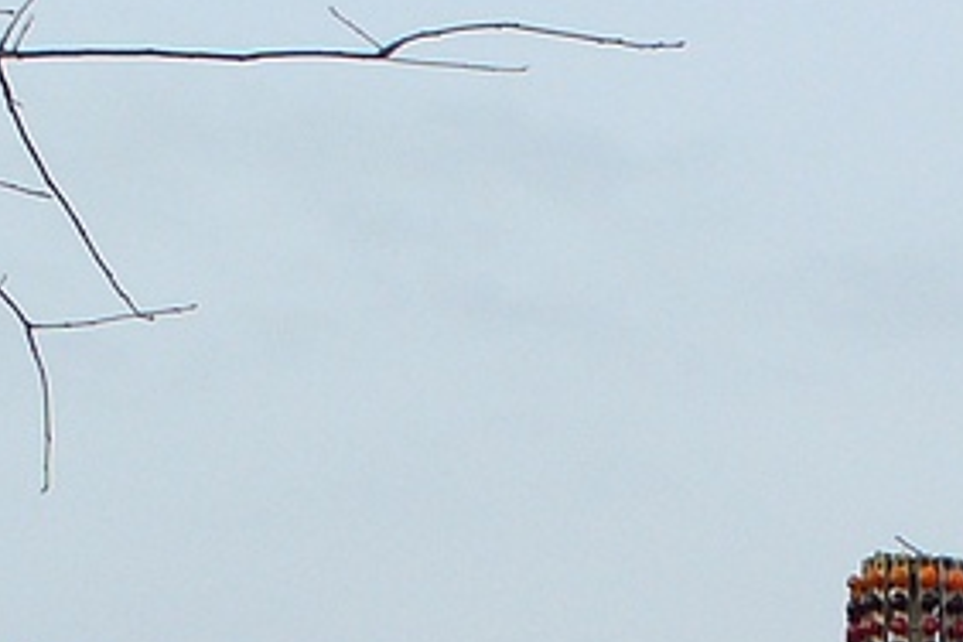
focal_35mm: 162
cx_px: 908
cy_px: 1205
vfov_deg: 8.1
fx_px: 4333
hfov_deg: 12.6
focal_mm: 6.1
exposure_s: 1/160
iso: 80
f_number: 5.6
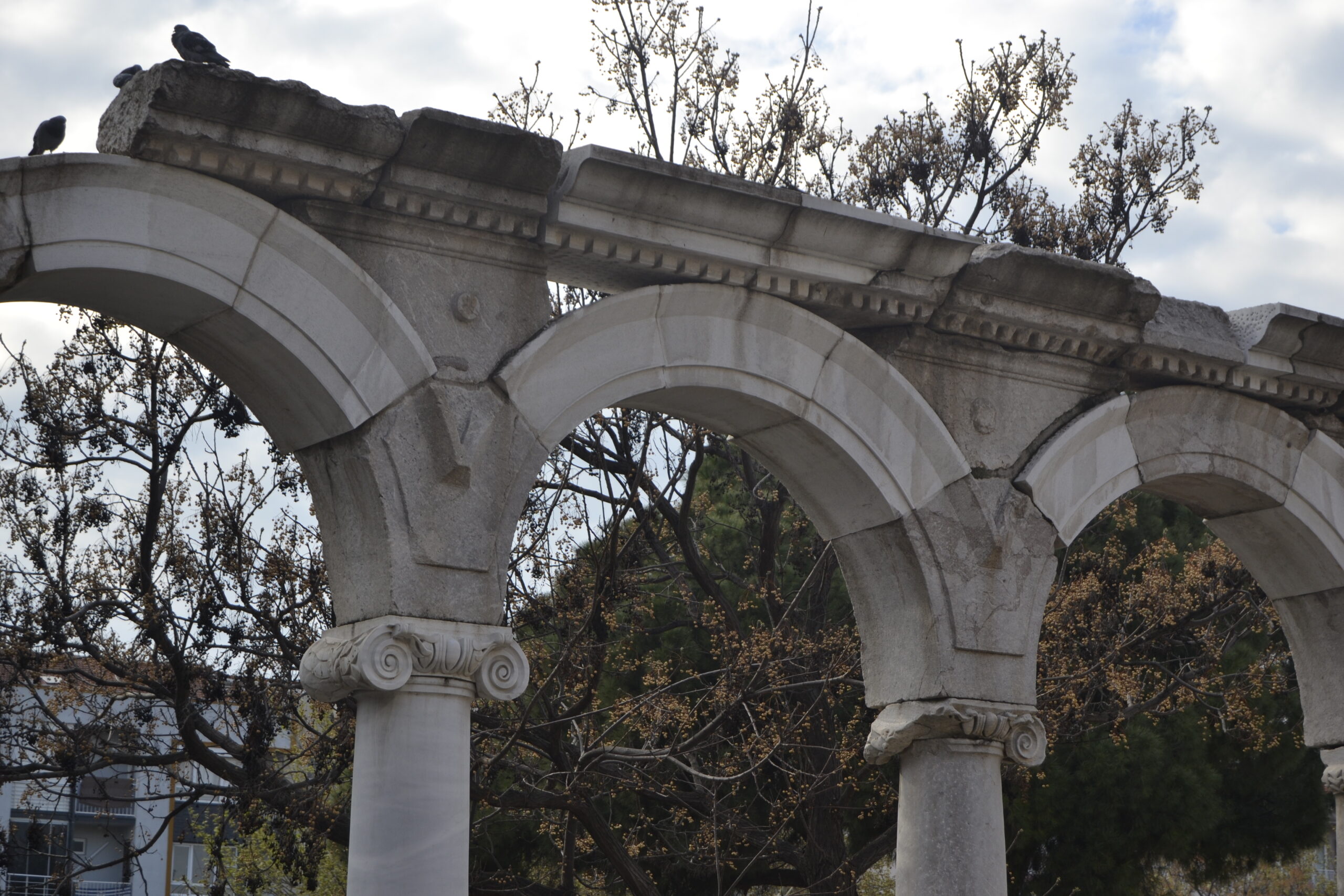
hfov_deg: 24.6
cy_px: 448
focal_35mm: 82
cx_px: 672
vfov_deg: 16.6
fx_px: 3080
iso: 100
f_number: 5.6
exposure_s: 1/250
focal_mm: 55
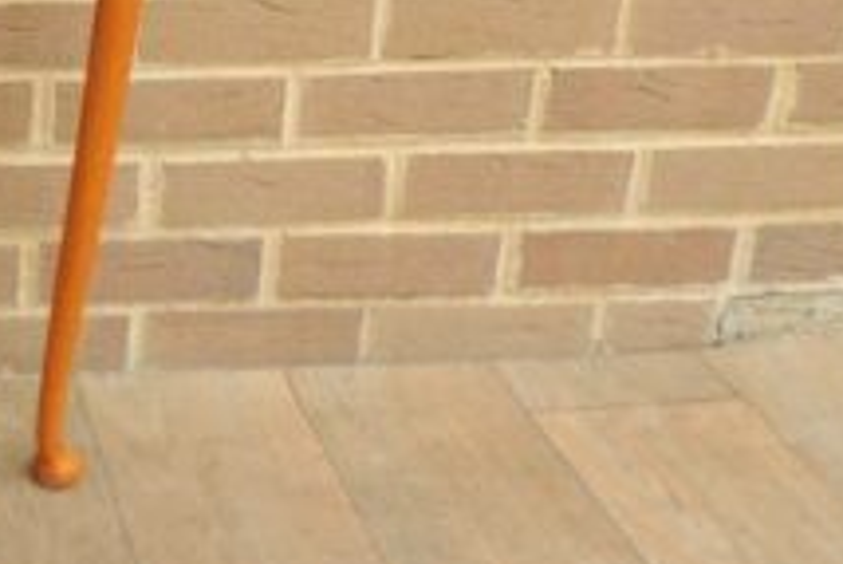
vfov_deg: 18.9
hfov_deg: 24.9
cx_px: -260
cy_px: -4
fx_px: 1640
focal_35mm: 70
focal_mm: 4.3
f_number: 3
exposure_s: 1/250
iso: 100
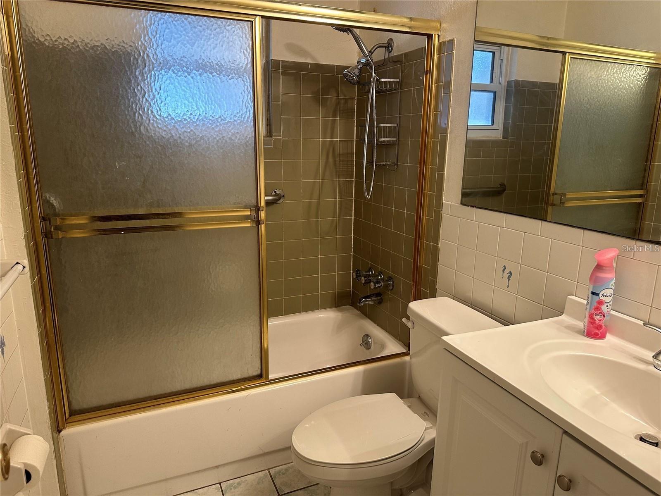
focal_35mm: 24
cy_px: 248
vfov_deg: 56.8
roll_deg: -1.1
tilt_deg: -12.3
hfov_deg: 71.6
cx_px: 330
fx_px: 458
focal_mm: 6.86
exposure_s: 1/120
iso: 200
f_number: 1.78
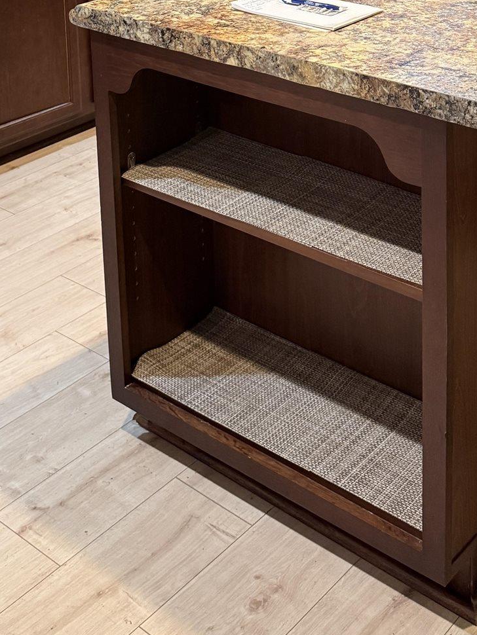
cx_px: 261
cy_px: -54
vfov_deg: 30.4
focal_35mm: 57
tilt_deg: -11.9
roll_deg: +1.4
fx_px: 1047
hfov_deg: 25.7
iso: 320
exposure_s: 1/60
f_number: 1.78
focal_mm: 6.76
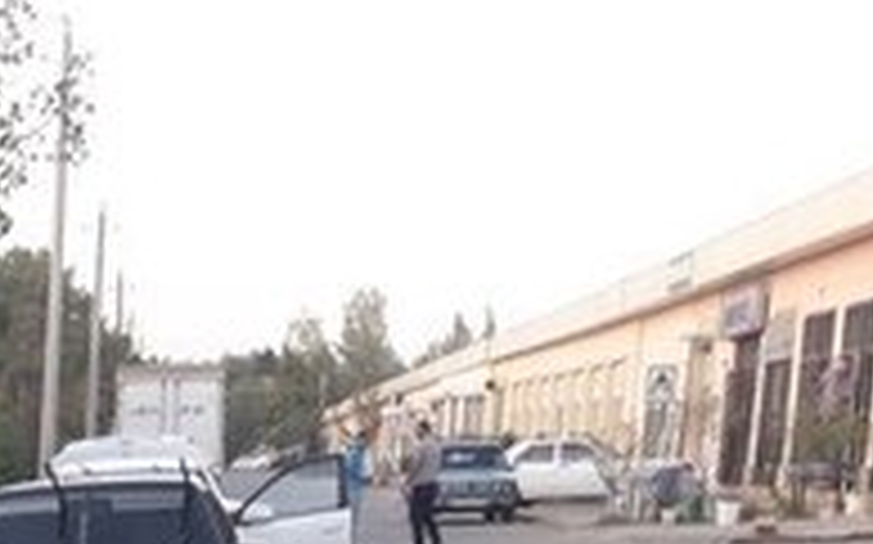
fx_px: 2402
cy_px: 1036
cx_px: -554
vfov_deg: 11.8
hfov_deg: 17.7
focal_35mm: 101
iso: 40
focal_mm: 3.7
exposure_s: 1/50
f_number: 1.9
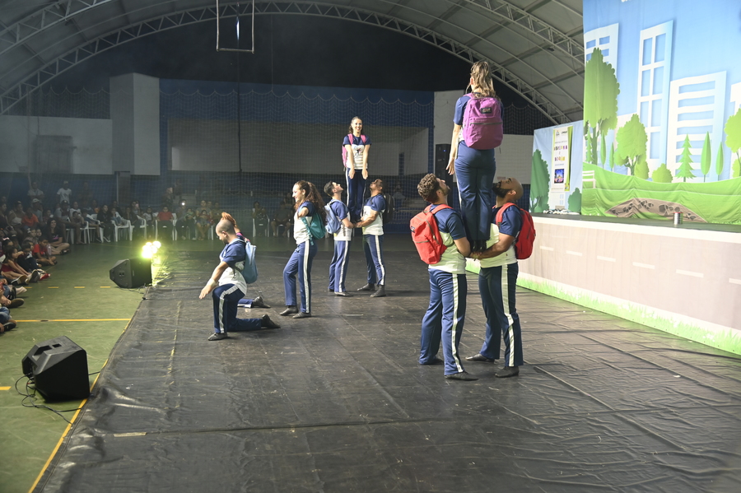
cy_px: 246
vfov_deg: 37.8
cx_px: 370
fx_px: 720
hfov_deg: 54.5
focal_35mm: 35
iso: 1600
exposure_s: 1/100
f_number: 4
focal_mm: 35
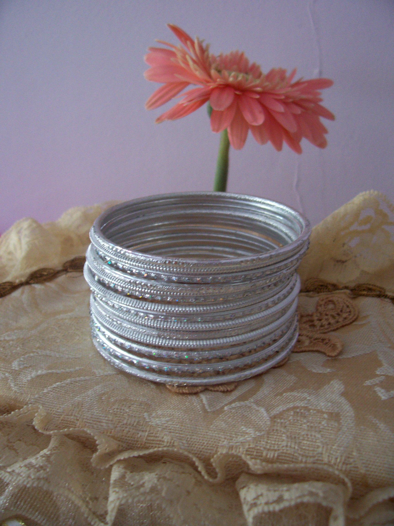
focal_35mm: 34
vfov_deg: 54.0
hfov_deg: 41.8
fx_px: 516
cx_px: 197
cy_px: 263
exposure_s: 1/9.23
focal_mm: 5.6
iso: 160
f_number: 2.7
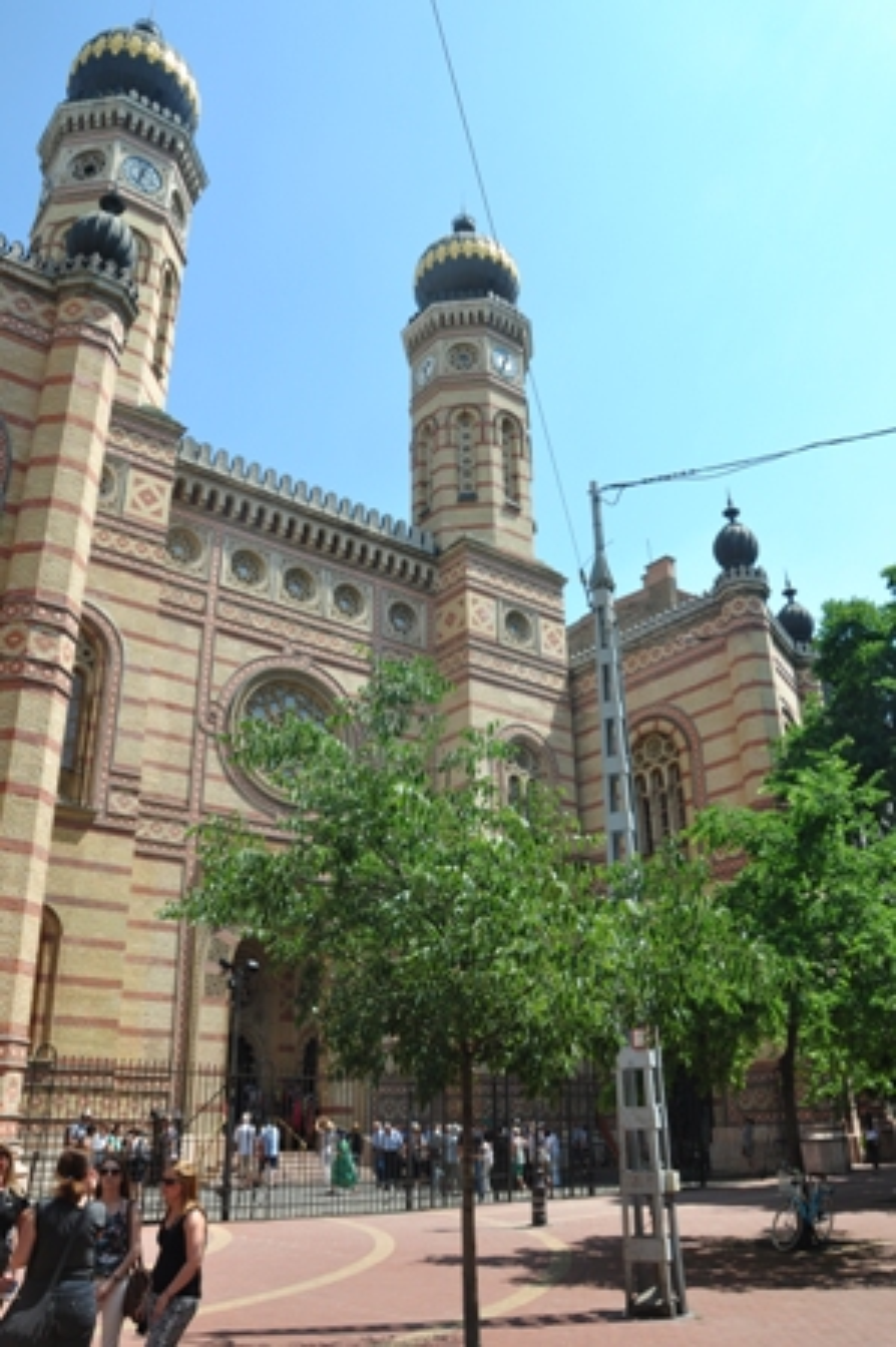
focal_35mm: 27
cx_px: 448
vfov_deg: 67.4
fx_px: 1009
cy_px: 674
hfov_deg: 47.9
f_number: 9
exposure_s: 1/125
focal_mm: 18
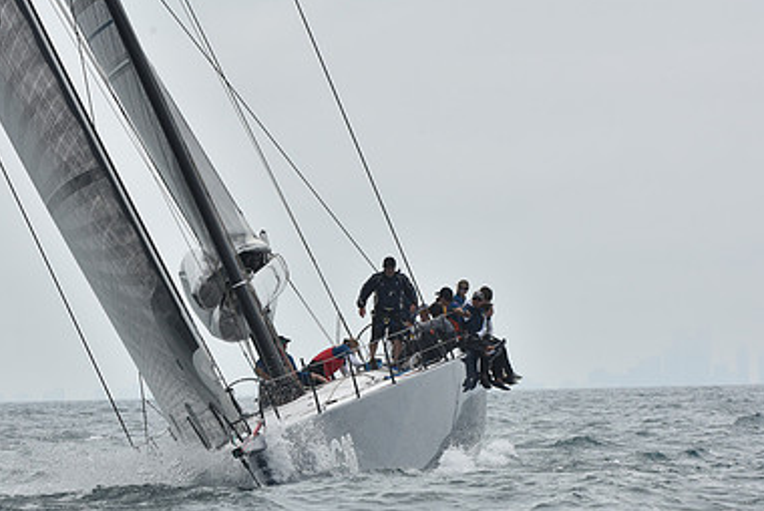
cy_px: 359
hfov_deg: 6.7
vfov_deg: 4.5
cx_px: 338
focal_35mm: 305
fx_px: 6478
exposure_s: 1/800
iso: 250
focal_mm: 200
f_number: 11
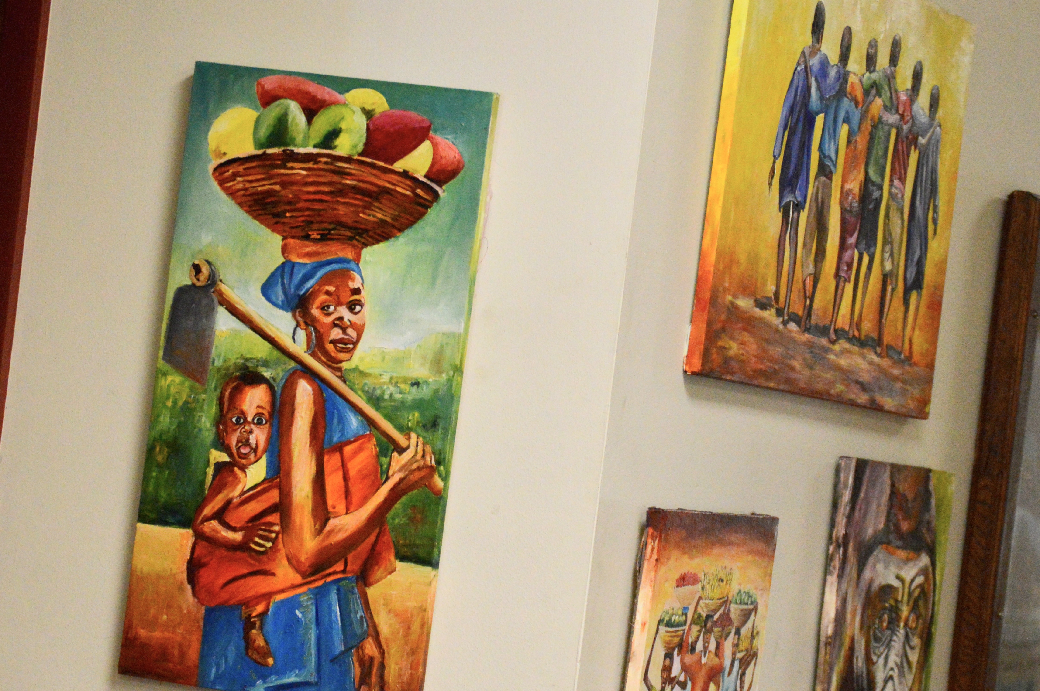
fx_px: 2858
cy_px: 346
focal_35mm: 99
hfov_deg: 20.6
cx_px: 520
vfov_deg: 13.8
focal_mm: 66
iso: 2500
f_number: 4.2
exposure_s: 1/125
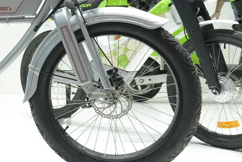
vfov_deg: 19.0
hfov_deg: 26.6
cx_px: -13
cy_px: 36
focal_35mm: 71
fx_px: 477
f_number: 5
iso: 1250
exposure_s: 1/200
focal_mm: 31
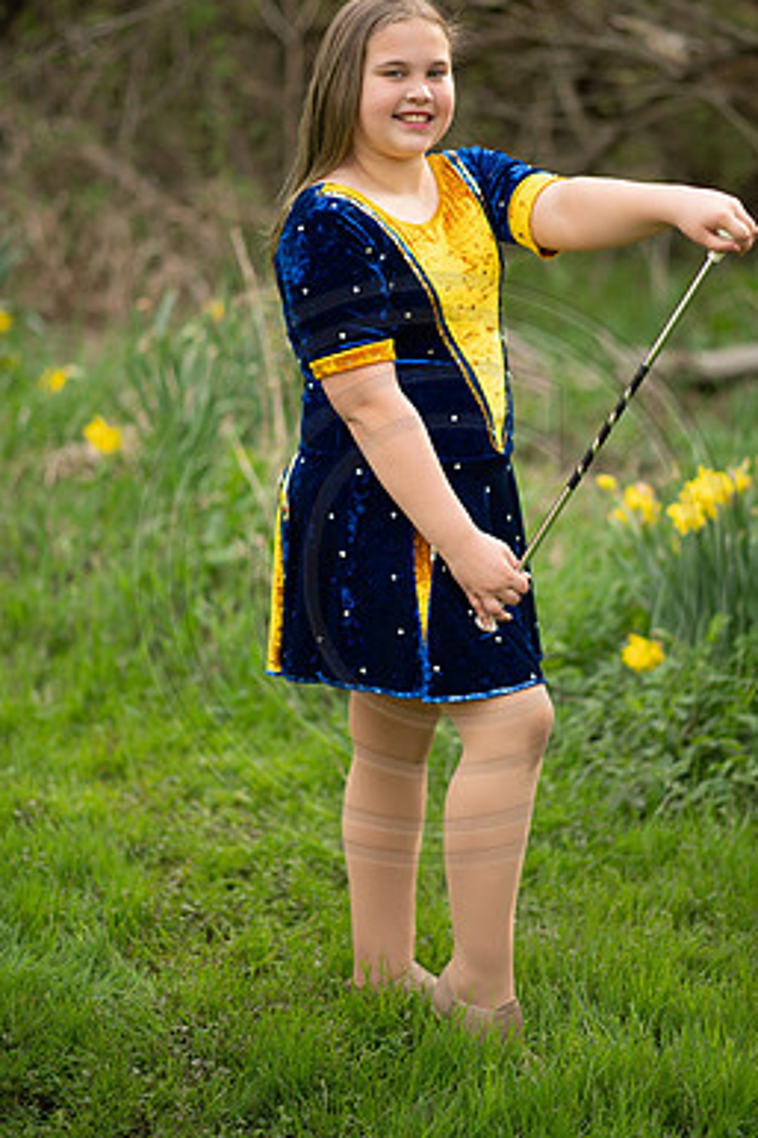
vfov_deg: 20.6
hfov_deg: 13.8
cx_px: 435
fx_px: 3129
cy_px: 504
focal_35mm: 99
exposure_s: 1/500
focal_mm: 85
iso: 100
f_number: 1.8
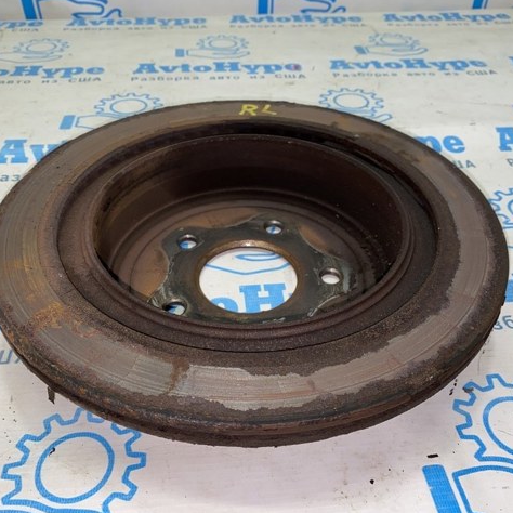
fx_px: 520
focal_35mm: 31
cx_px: 258
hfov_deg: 52.5
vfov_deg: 52.5
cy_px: 255
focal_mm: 4.25
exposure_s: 1/116
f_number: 1.8
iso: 32
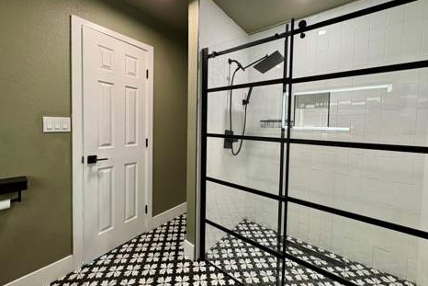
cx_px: 209
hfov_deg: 100.4
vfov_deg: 77.2
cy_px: 132
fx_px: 178
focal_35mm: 15
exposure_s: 1/60
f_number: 2.2
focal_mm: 2.22
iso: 160
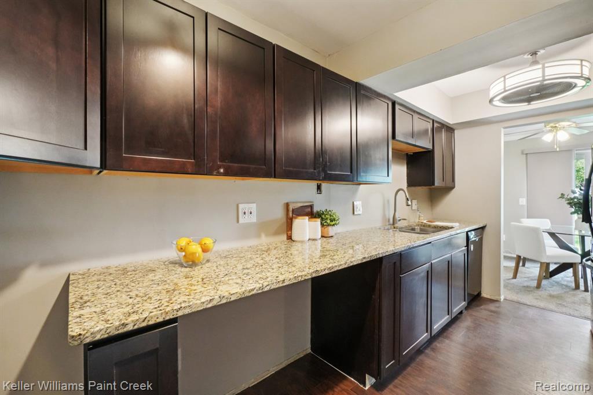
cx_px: 296
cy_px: 198
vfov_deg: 77.3
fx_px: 247
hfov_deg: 100.4
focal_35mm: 15
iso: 6400
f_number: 8
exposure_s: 1/30
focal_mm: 10
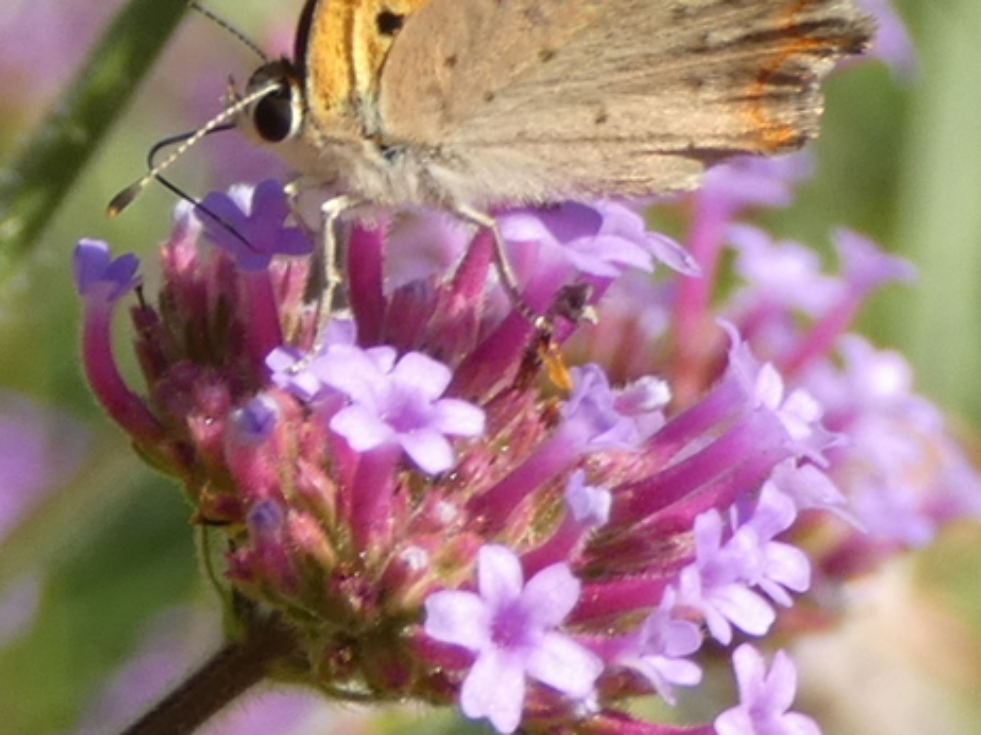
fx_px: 5495
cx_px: 521
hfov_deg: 10.2
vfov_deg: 7.6
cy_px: 174
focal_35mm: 194
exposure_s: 1/100
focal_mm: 18.8
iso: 80
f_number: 4.9
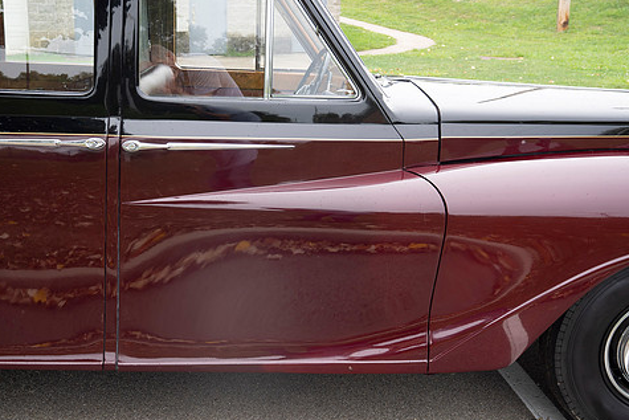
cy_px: 185
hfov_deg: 44.3
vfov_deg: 30.5
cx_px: 261
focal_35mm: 44
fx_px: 769
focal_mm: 36
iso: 200
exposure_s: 1/100
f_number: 5.6
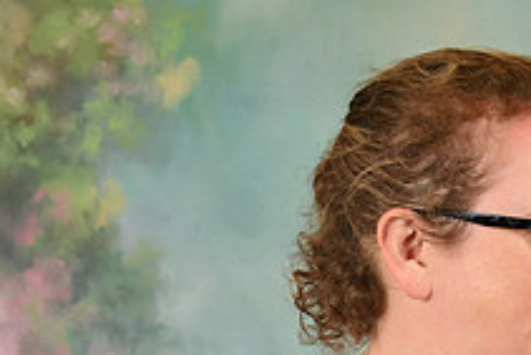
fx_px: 2922
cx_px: 599
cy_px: 465
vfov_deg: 6.9
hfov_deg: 10.3
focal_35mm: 198
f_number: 6.3
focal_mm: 48
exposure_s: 1/125
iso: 400
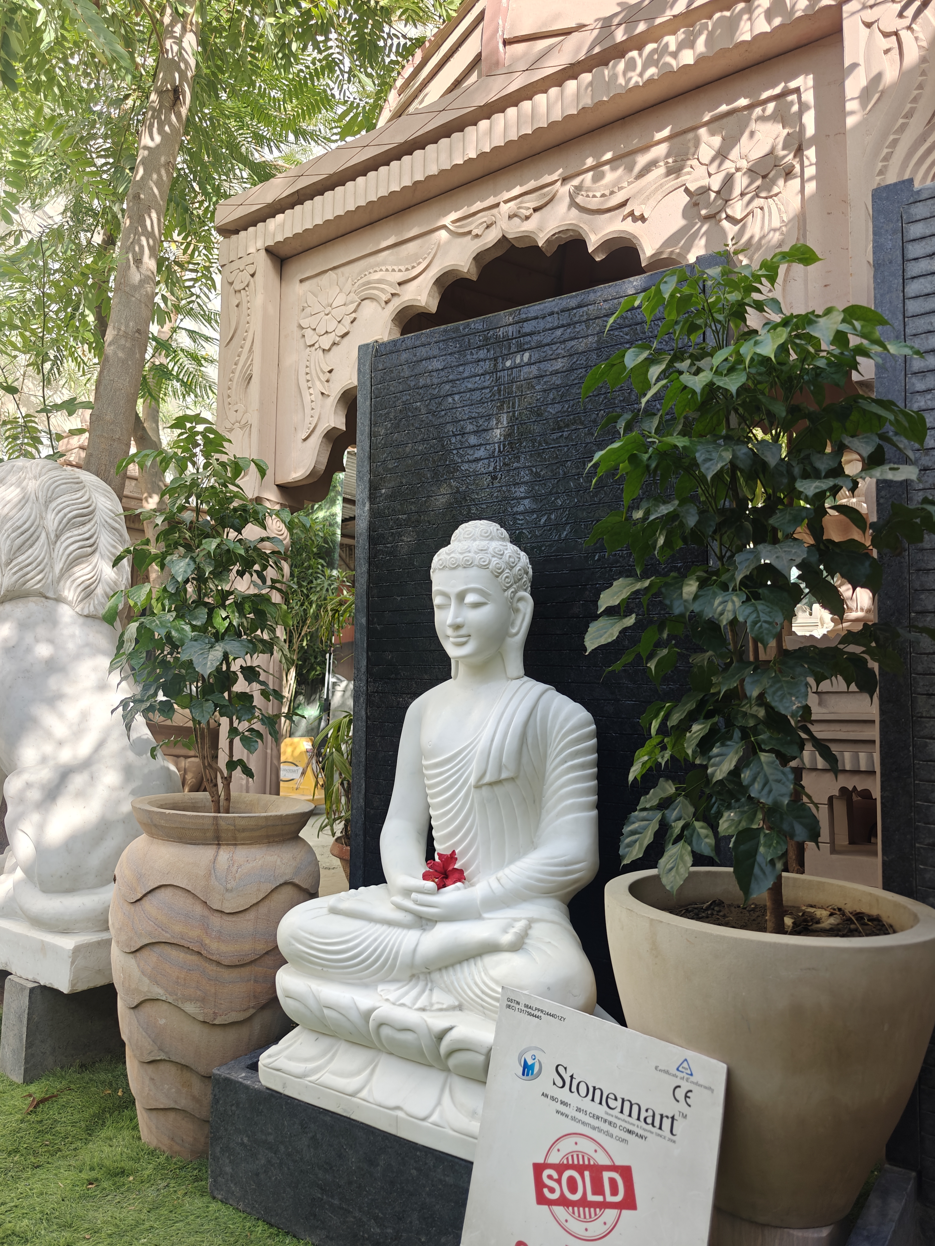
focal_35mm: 23
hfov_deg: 58.9
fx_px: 828
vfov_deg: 73.9
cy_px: 623
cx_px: 468
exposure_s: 1/193
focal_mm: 6.06
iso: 50
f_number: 1.6
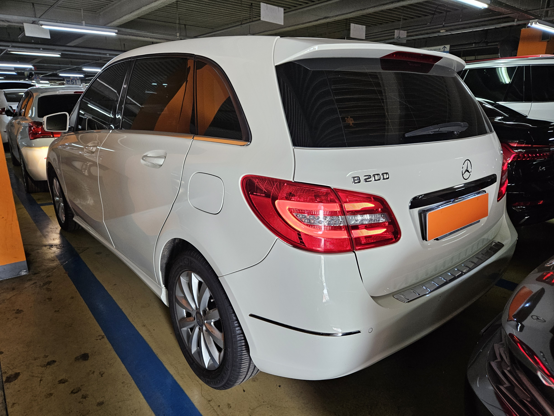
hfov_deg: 73.9
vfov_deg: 58.9
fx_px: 368
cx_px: 277
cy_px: 208
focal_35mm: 23
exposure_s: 1/120
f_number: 1.8
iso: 250
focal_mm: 5.4
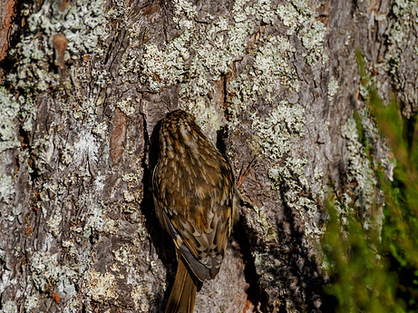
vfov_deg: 1.4
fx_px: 12778
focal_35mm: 1059
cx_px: 159
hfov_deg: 1.9
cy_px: 184
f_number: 5.6
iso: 200
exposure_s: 1/1250
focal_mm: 420
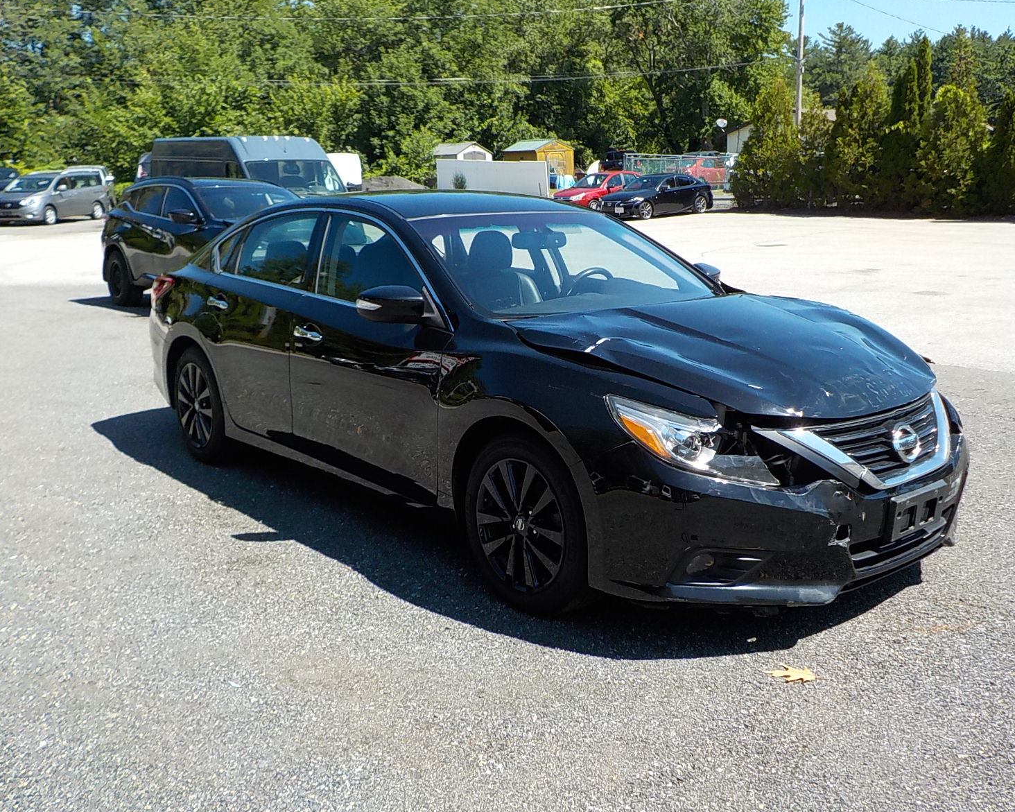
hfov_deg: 55.6
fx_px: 961
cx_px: 549
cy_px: 397
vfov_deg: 45.8
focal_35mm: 32
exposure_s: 1/640
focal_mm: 4.1
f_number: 3.3
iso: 125
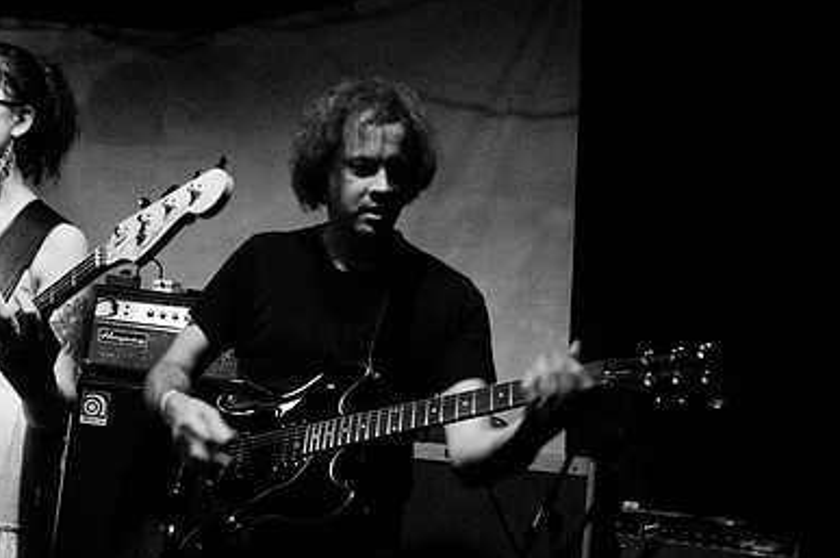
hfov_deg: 42.5
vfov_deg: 29.8
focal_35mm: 45
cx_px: 224
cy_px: 290
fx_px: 1049
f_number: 2.8
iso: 1000
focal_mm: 20
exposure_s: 1/40
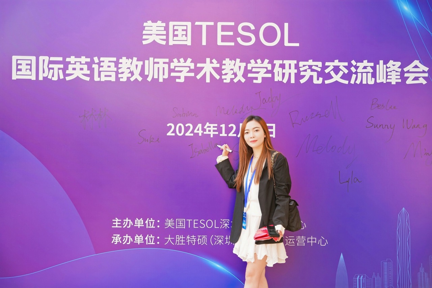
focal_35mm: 40
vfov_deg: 33.0
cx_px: 216
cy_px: 144
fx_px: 486
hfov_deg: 47.9
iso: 200
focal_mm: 40.5
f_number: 4
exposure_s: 1/161
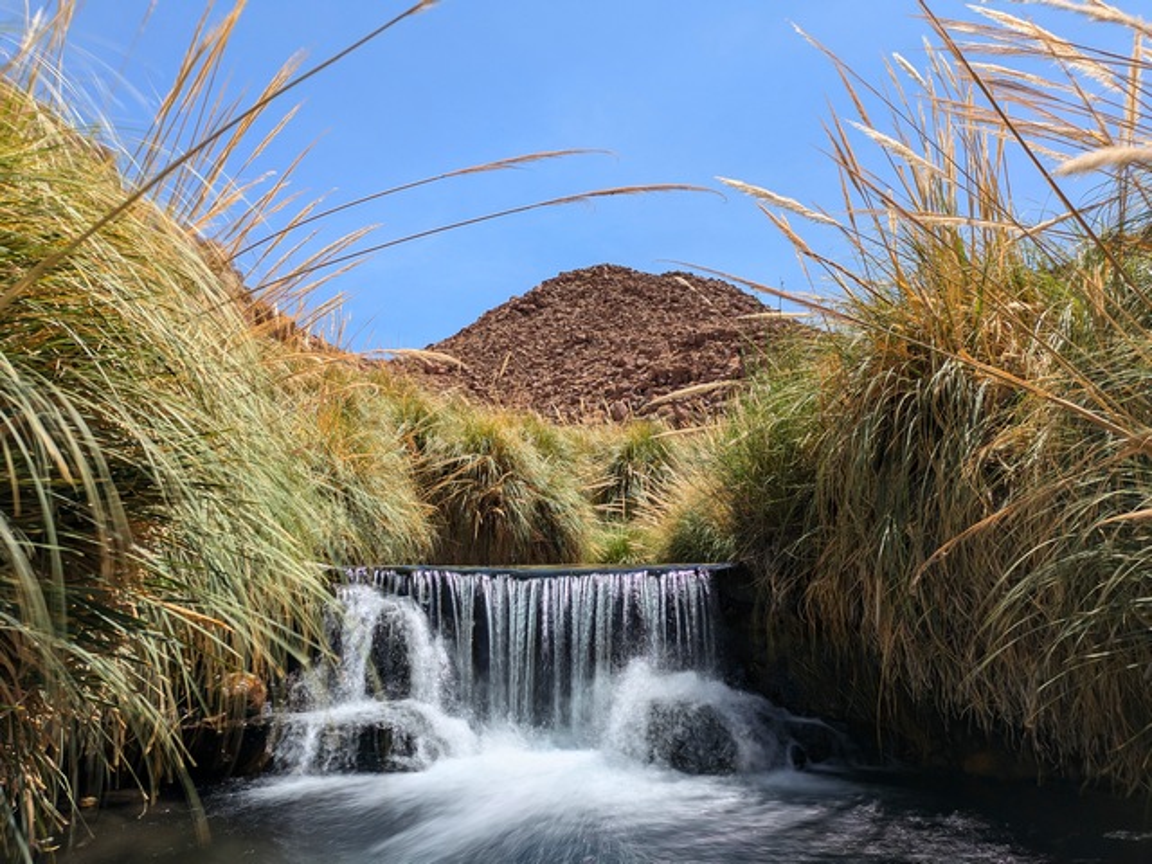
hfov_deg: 69.4
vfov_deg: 54.9
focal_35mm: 25
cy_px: 432
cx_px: 576
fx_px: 832
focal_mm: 5.43
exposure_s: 1/3226
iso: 42
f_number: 1.89
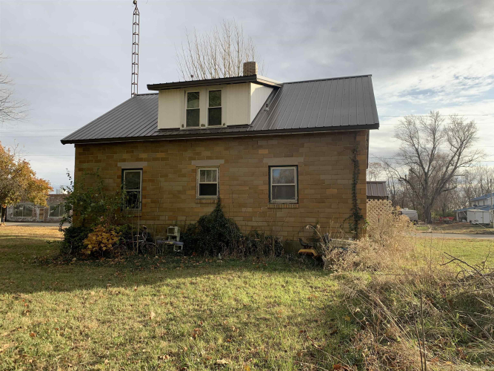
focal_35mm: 26
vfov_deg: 53.0
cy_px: 186
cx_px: 247
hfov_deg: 67.3
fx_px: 371
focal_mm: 4.25
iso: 25
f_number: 1.8
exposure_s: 1/1235
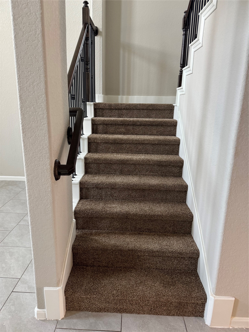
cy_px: 166
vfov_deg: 71.6
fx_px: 230
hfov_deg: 56.8
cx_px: 124
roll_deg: -1.4
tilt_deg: -13.7
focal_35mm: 24
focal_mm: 6.76
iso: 250
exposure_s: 1/60
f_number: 1.78
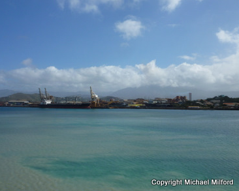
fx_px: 226
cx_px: 114
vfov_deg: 45.8
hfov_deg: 55.6
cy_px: 97
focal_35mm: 32
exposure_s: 1/800
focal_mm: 5
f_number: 5.6
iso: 80
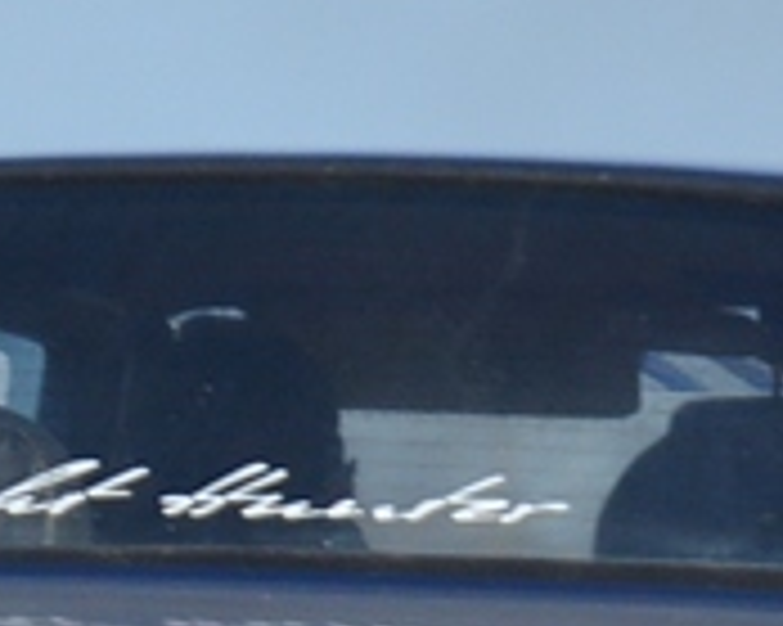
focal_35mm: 1795
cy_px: 536
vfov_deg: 0.9
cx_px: 538
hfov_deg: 1.1
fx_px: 41579
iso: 400
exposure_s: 1/1250
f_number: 6
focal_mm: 185
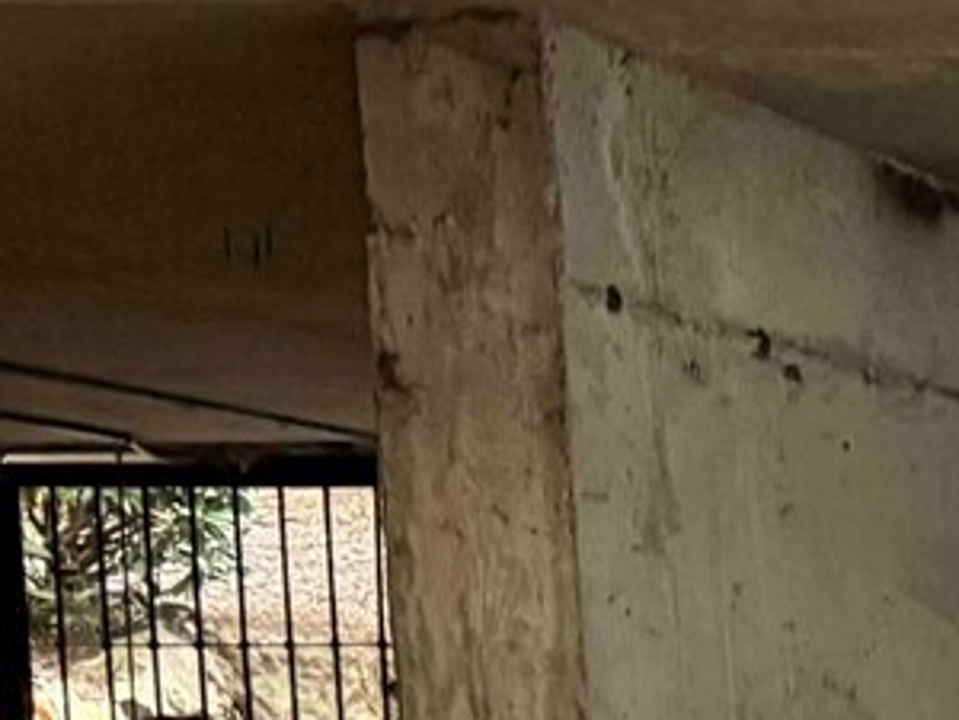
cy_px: 1251
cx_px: 2292
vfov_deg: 10.9
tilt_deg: -7.7
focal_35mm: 128
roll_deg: +0.1
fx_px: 3546
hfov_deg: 12.3
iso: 640
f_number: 1.78
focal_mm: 6.76
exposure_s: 1/60
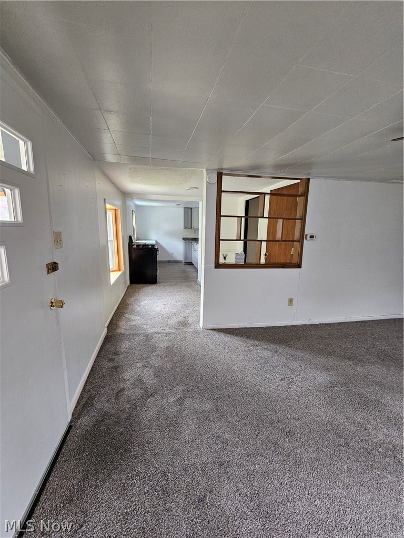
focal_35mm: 13
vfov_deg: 106.2
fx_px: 202
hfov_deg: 89.9
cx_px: 202
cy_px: 269
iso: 320
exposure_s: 1/30
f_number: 2.2
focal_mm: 2.2
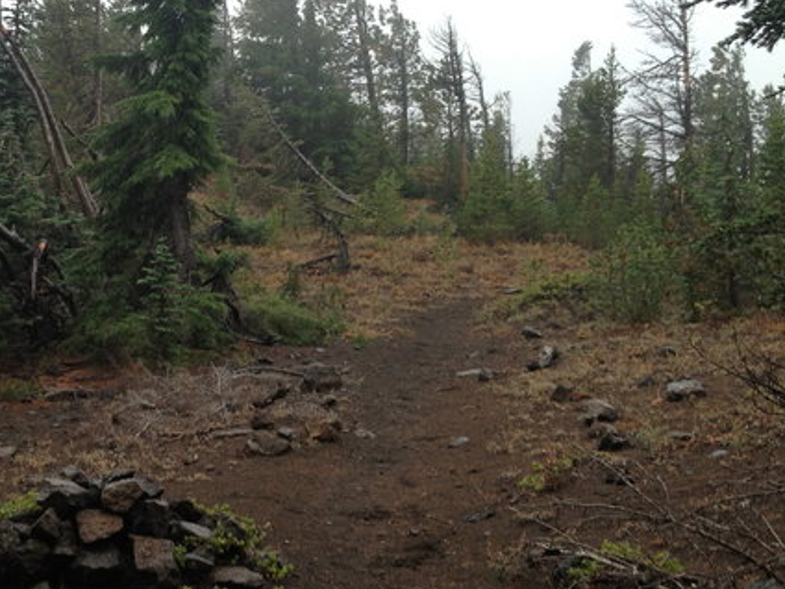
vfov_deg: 22.2
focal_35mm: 66
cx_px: 81
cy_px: 265
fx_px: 1497
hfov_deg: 28.3
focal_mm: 4.28
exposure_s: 1/120
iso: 64
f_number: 2.4
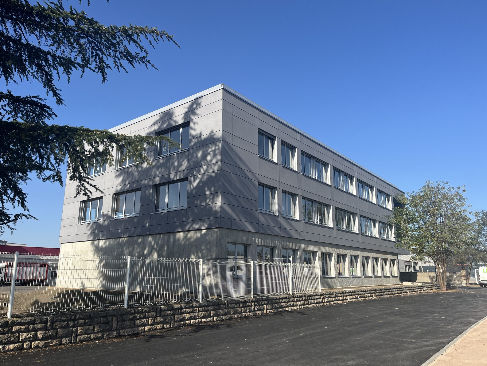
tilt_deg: +10.7
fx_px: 366
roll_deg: +1.9
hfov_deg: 67.3
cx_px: 244
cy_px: 183
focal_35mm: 26
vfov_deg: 53.1
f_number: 1.6
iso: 50
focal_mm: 5.1
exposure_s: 1/3215
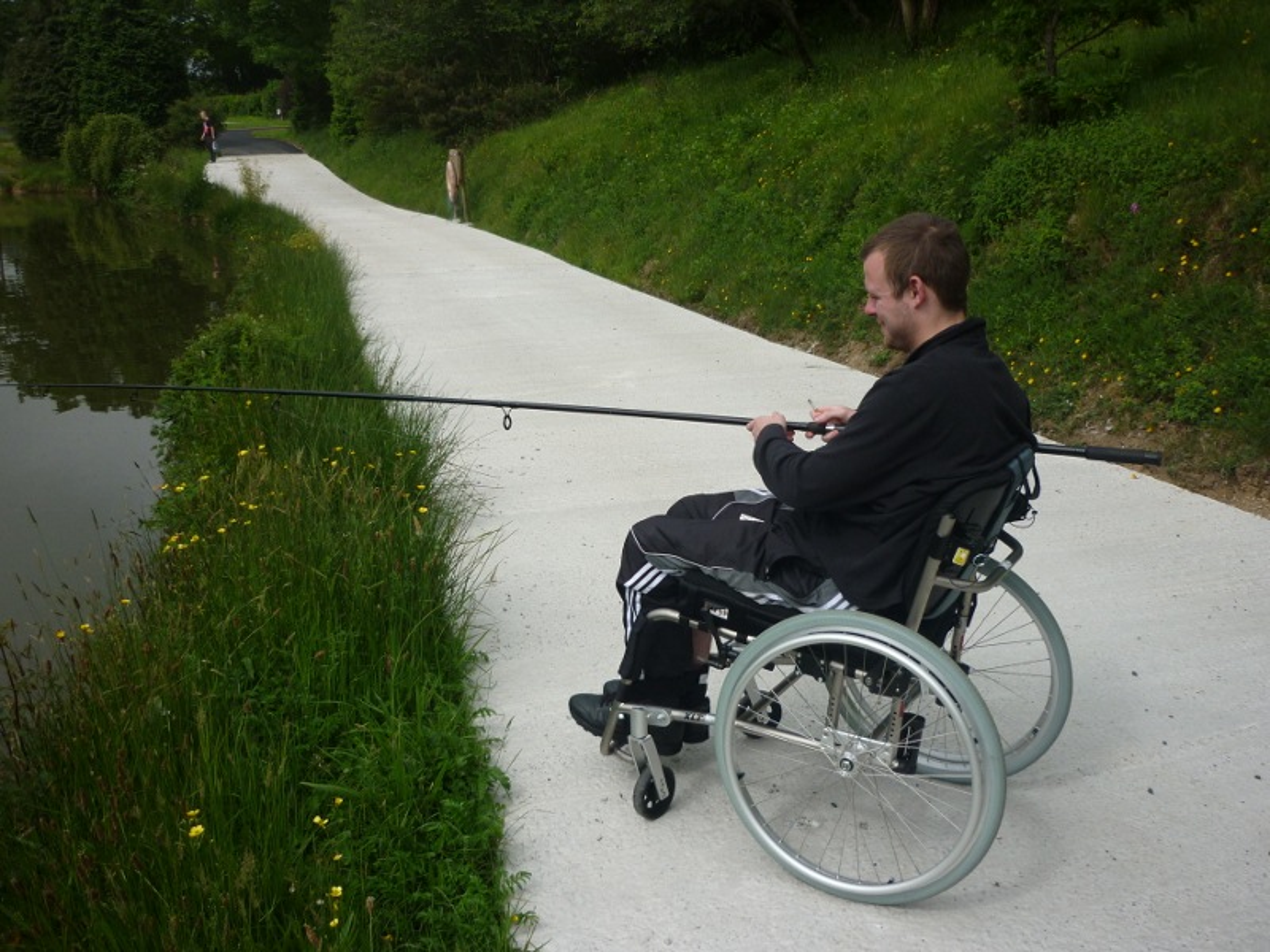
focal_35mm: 33
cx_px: 635
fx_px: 1211
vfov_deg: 42.9
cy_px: 476
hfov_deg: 55.4
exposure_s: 1/200
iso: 80
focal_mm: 5.5
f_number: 8
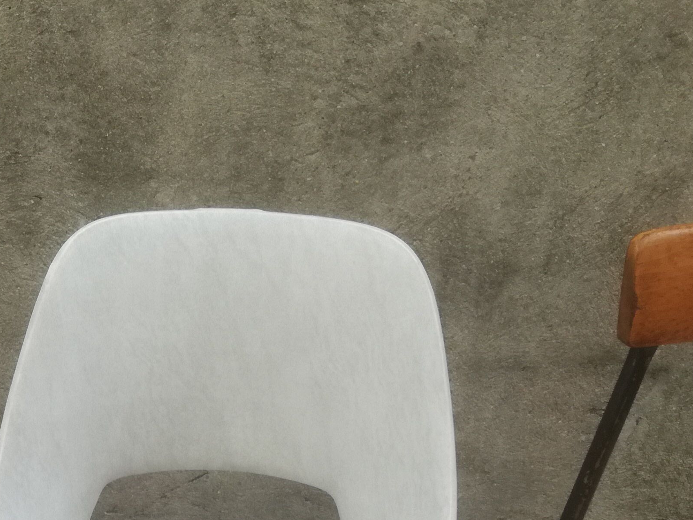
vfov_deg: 20.0
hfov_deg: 27.0
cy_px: 590
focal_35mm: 70
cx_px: 91
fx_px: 1401
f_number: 2
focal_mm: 3.79
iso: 50
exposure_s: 1/203
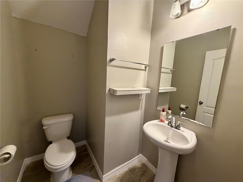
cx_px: 122
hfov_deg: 102.1
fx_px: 98
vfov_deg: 85.7
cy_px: 91
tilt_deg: -7.8
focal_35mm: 14
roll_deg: -2.7
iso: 500
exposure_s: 1/60
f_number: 2.2
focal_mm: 2.22
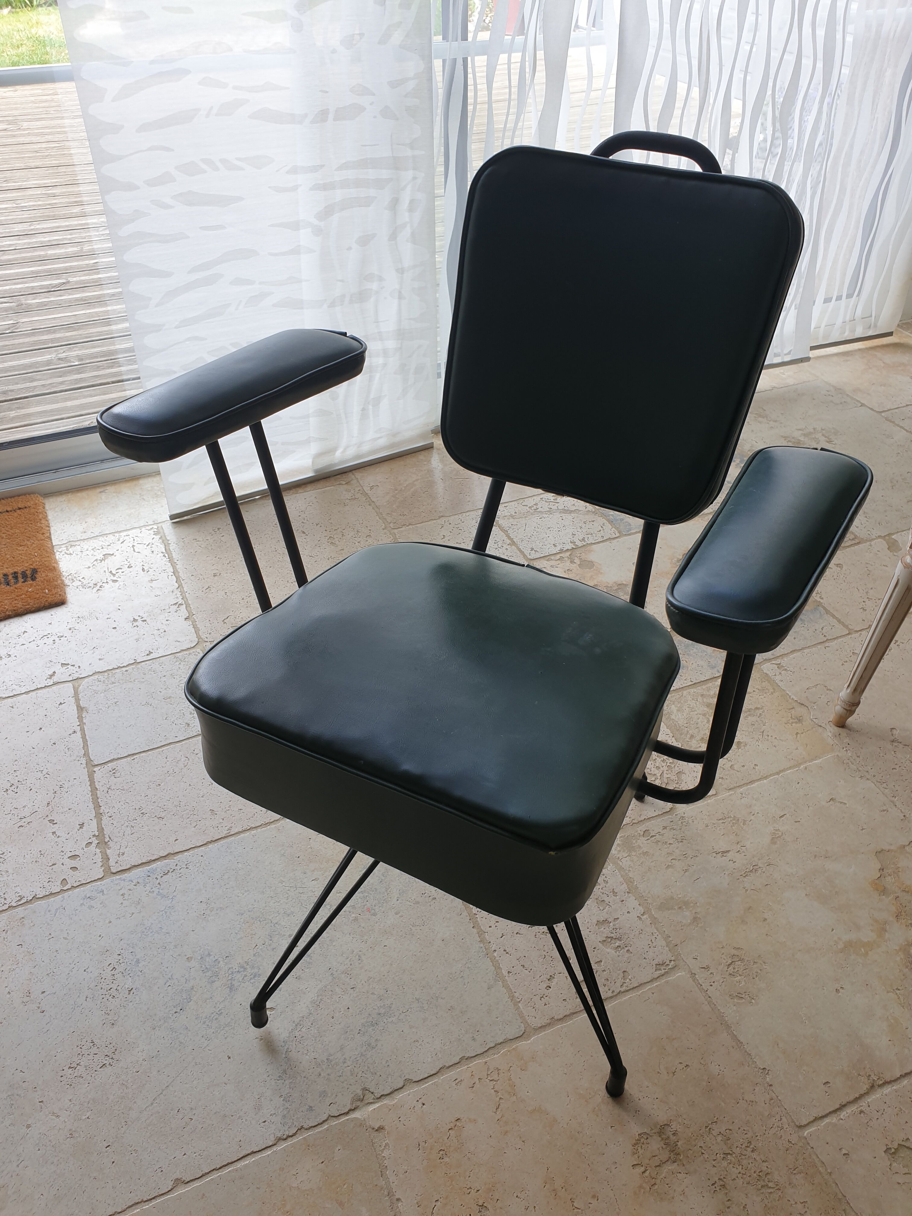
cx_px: 456
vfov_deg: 67.3
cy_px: 608
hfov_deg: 53.1
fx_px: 913
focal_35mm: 26
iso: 50
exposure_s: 1/103
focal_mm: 4.3
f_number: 2.4
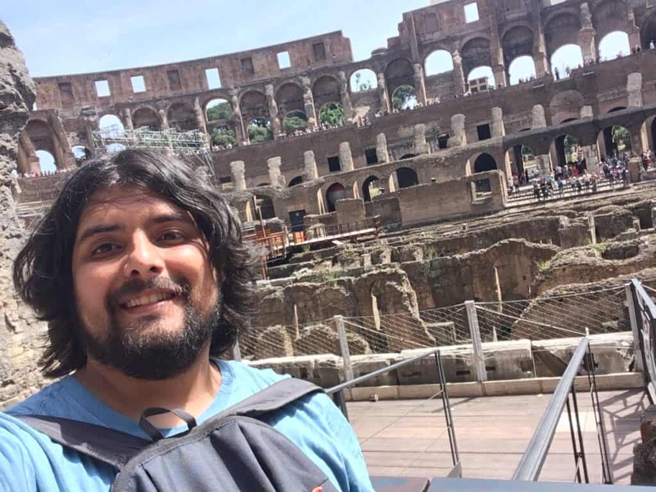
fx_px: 587
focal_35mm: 31
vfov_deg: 45.4
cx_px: 328
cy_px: 246
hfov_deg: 58.4
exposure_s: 1/488
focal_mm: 2.15
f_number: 2.4
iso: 50
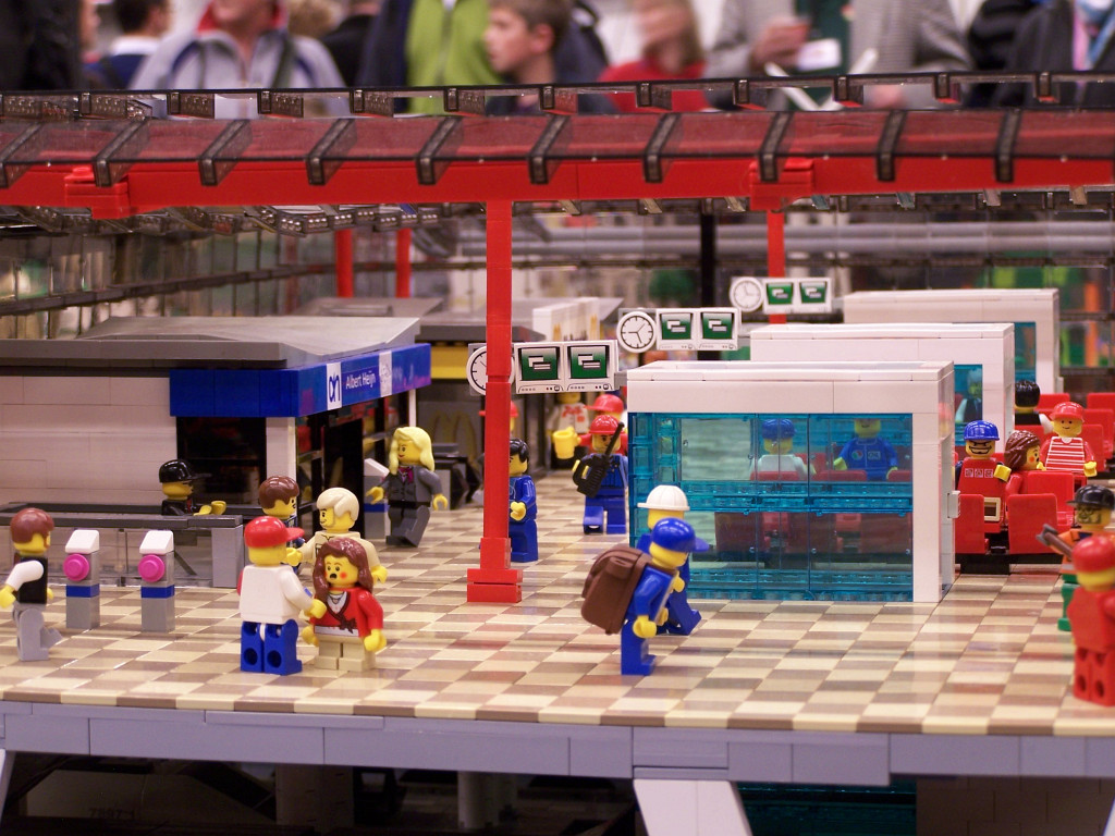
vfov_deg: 15.7
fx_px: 3028
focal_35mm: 94
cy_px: 418
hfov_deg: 20.9
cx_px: 558
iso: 80
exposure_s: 1/2
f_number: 3.2
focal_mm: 15.6
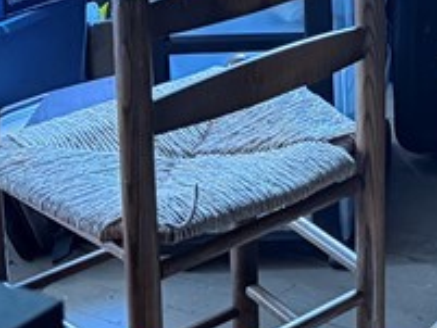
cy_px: -200
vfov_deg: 11.5
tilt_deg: -13.4
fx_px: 1541
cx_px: 713
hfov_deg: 14.7
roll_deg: -0.7
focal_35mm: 122
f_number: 1.78
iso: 800
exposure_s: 1/40
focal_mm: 6.76
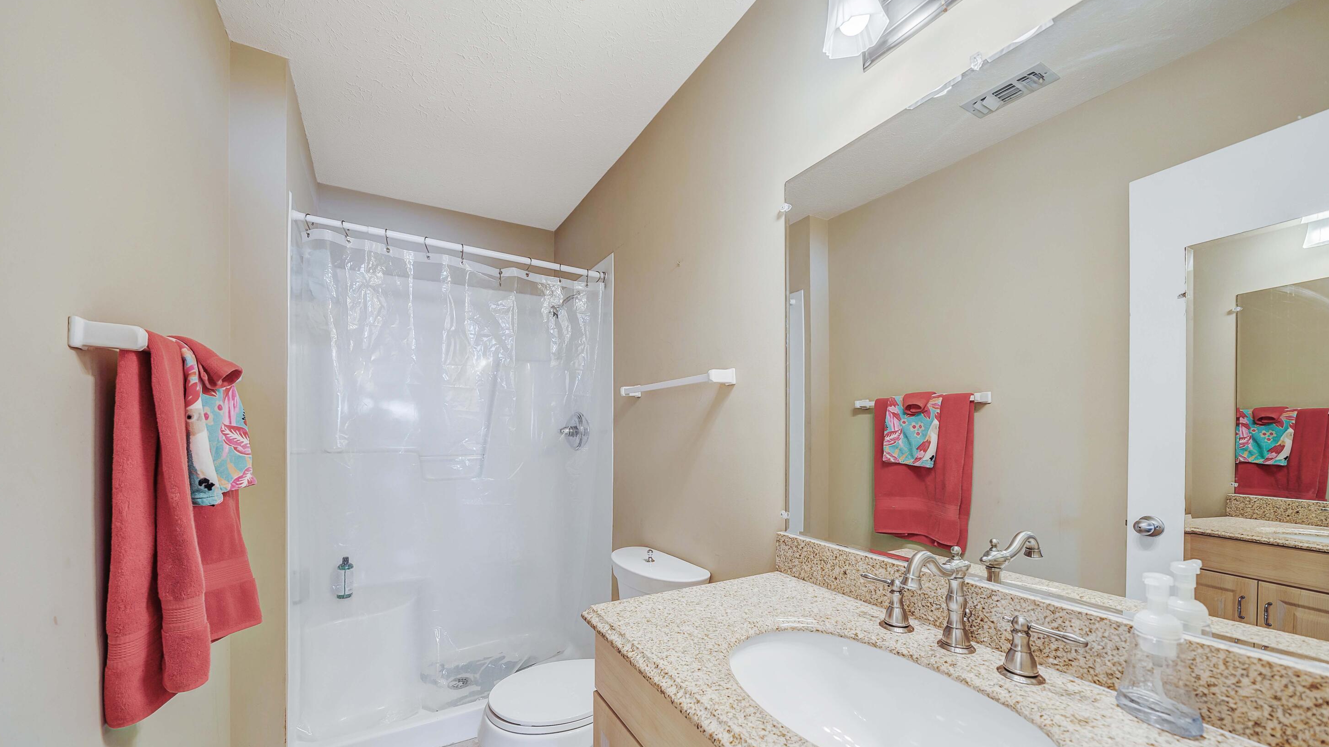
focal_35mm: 13
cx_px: 654
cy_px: 429
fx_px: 458
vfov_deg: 77.9
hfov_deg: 110.8
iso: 100
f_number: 5.6
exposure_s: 1/10
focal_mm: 12
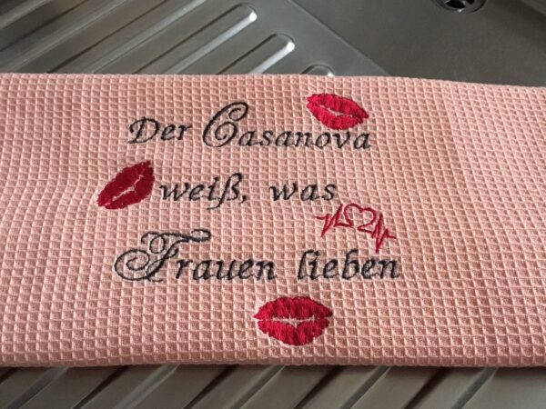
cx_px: 273
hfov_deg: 61.7
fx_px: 457
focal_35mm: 29
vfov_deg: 48.2
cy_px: 204
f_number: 2.2
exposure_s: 1/17
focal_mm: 4.15
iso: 320
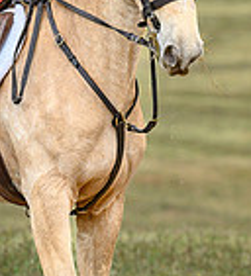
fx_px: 5213
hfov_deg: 2.8
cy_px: 48
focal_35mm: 604
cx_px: 196
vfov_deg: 3.0
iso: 400
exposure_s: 1/1000
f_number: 3.5
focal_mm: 140
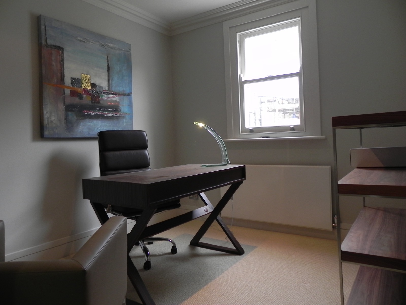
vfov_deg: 53.1
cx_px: 203
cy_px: 152
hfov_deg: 67.3
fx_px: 305
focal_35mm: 26
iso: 160
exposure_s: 1/55.6
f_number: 2.8
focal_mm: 4.6
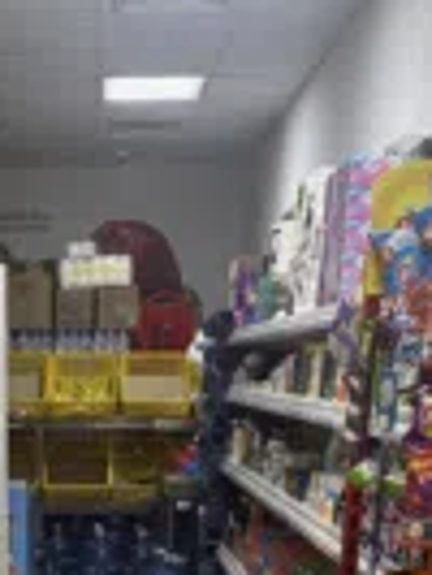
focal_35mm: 72
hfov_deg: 19.9
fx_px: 1196
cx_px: 0
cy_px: 670
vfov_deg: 24.7
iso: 160
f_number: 1.78
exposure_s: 1/100
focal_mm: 6.86
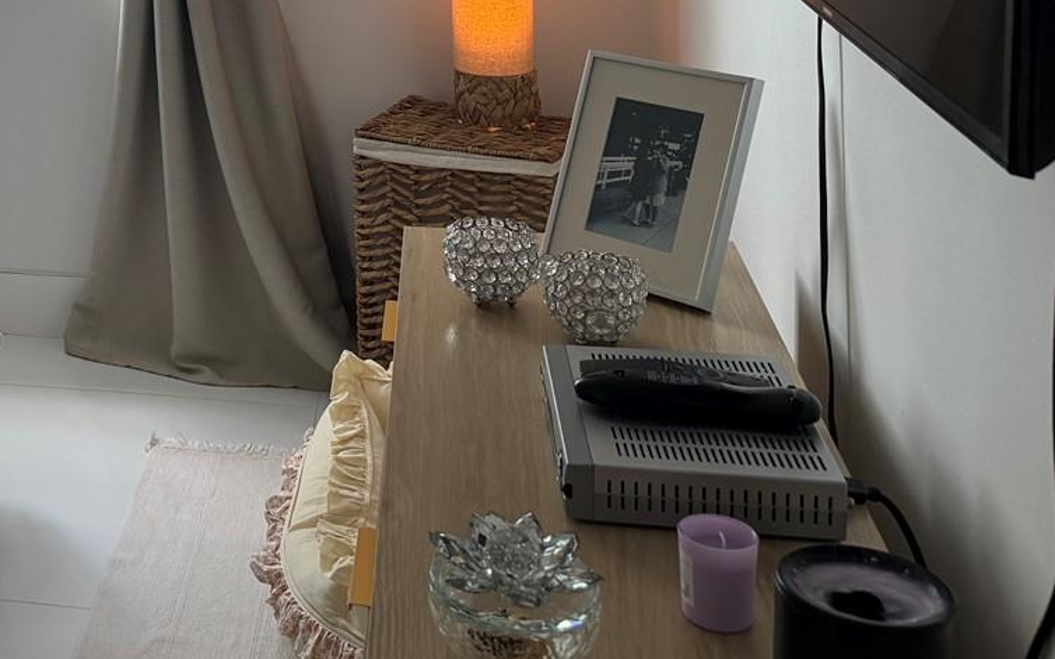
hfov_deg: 34.3
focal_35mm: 54
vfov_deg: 22.3
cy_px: -109
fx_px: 1552
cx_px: 13
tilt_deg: -6.6
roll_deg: +2.7
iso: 100
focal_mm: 6.76
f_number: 1.78
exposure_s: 1/170
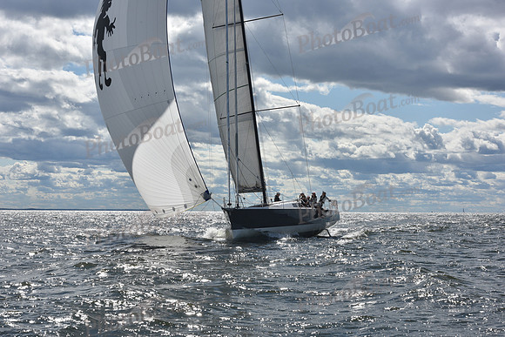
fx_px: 982
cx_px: 252
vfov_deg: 19.5
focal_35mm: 70
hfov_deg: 28.8
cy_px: 168
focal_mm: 70
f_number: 14
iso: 250
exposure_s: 1/640
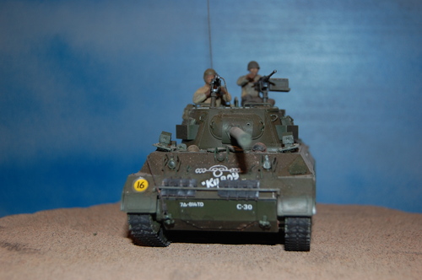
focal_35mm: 57
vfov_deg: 23.7
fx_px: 667
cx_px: 211
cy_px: 140
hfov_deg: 35.1
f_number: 5
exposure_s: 1/500
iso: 200
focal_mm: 38
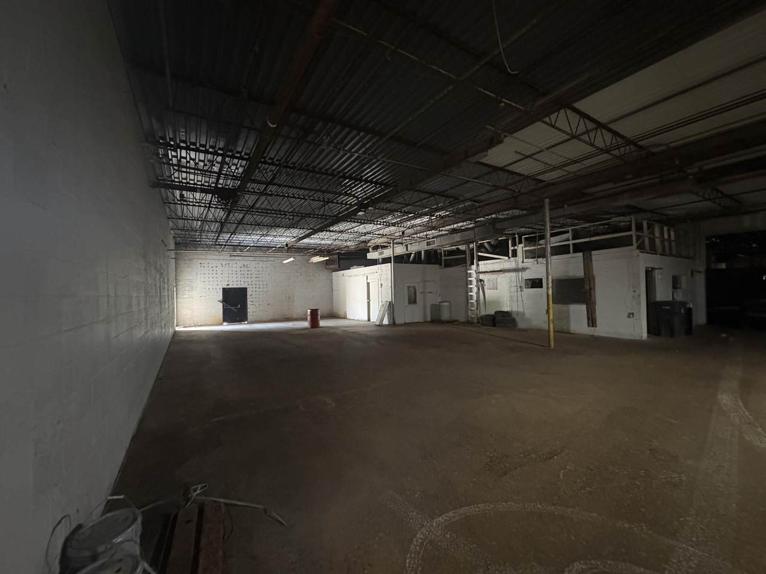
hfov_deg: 102.1
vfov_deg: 85.7
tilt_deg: +0.7
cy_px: 287
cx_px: 383
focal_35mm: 14
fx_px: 310
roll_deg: +2.2
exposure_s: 1/30
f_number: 2.2
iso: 1000
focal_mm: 2.22
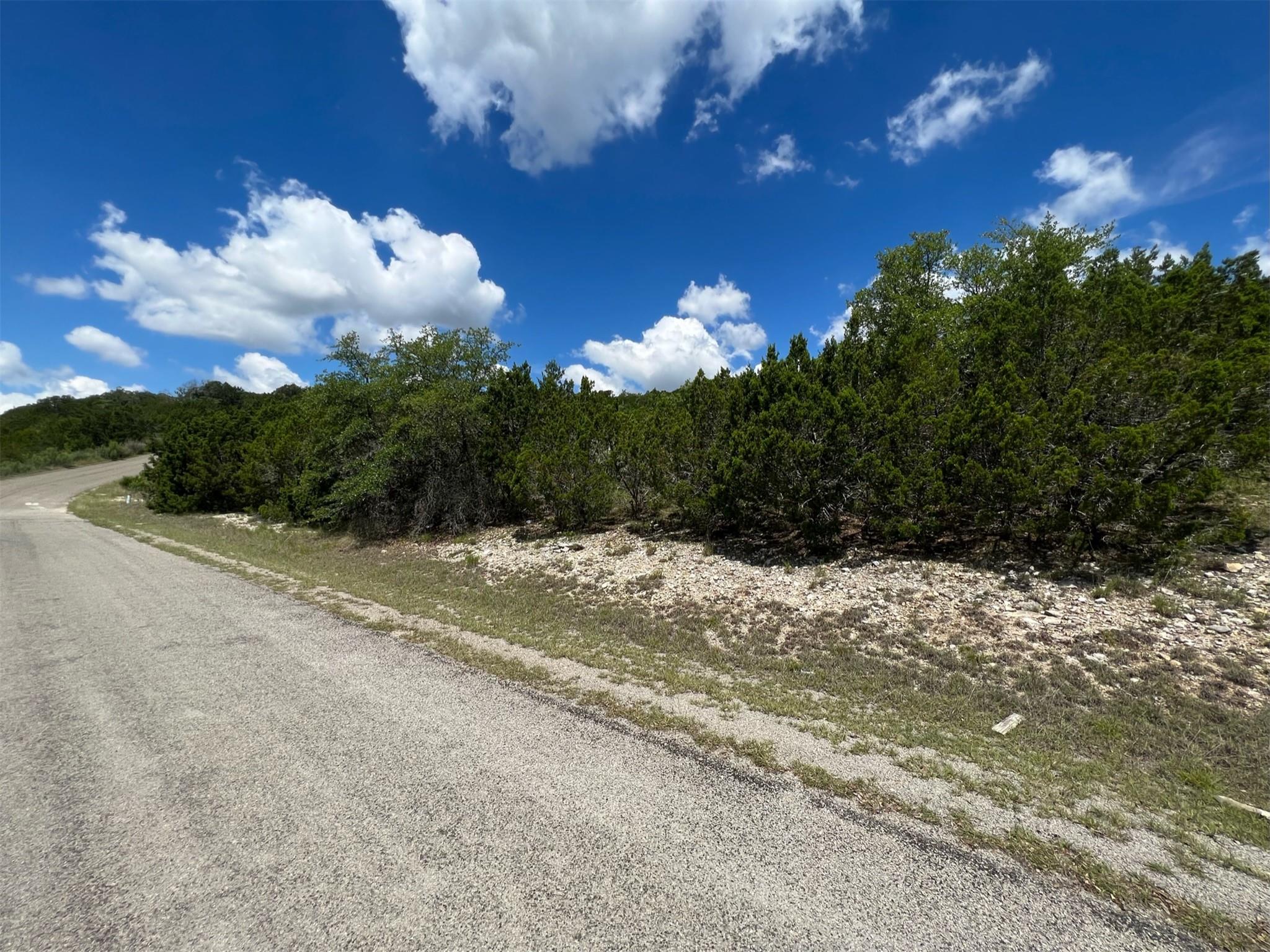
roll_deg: +0.1
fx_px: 477
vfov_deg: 89.9
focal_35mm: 13
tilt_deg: +3.7
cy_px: 476
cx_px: 635
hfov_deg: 106.2
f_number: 1.8
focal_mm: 1.57
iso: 32
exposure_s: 1/2096
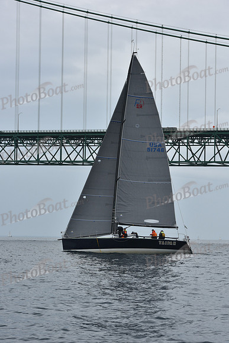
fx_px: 934
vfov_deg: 20.8
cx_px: 114
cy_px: 172
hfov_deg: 14.0
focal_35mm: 98
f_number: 9
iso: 250
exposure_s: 1/800
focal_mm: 98
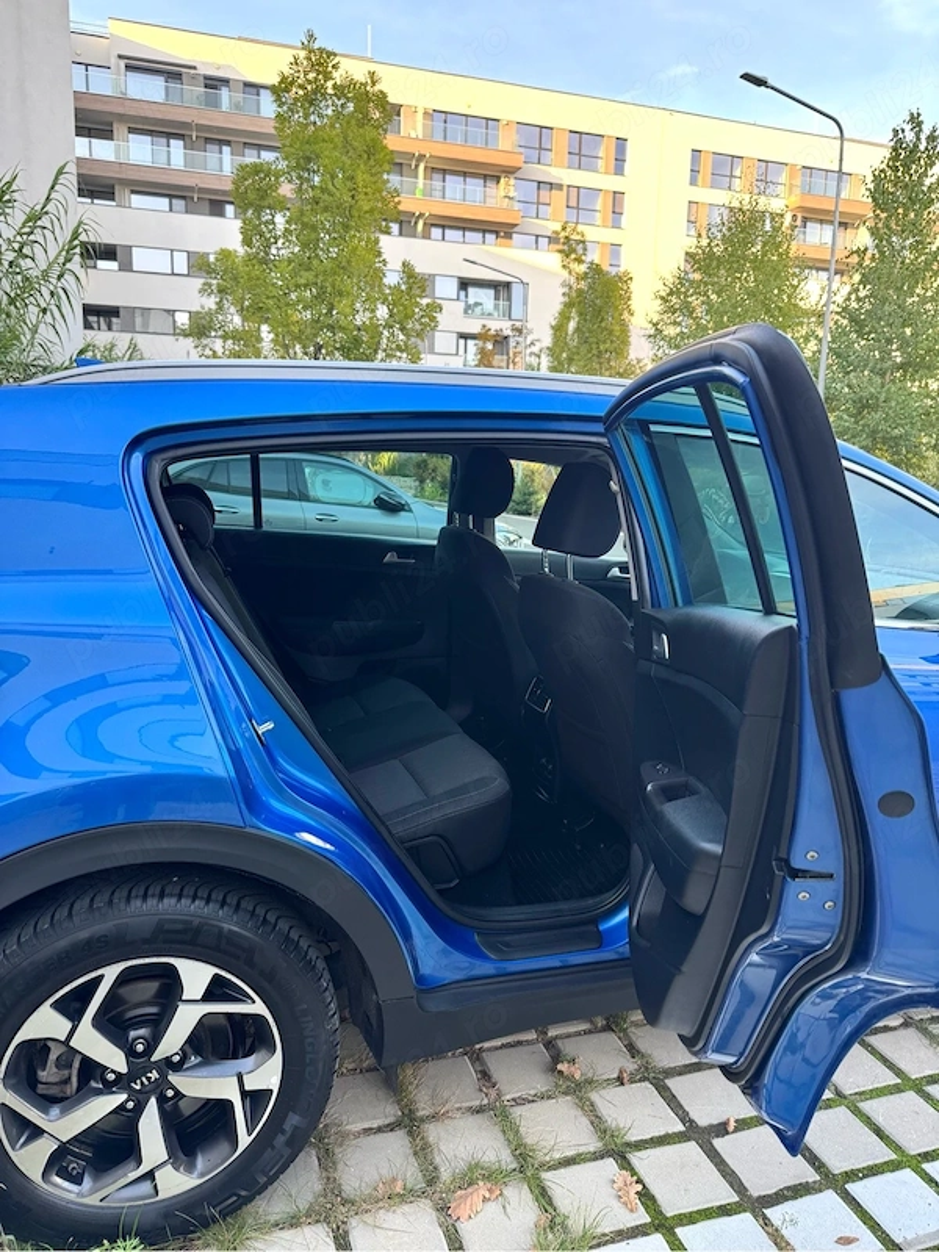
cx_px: 470
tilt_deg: -10.0
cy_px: 626
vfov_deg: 71.6
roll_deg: -1.0
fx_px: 868
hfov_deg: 56.8
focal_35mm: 24
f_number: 1.78
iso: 64
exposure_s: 1/121
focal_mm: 6.76
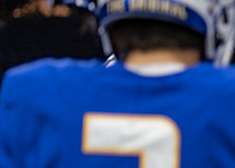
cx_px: 456
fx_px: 1456
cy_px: 143
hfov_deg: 8.8
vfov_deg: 6.6
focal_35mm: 218
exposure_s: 1/1000
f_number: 1.2
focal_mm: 50
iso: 250
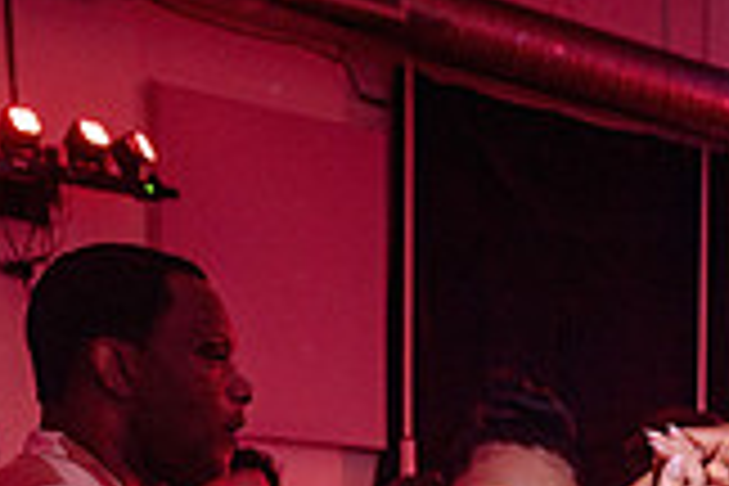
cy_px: 776
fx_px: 1964
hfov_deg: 18.8
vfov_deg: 13.2
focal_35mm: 97
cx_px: 1064
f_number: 3.5
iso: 800
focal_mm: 24
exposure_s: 1/60
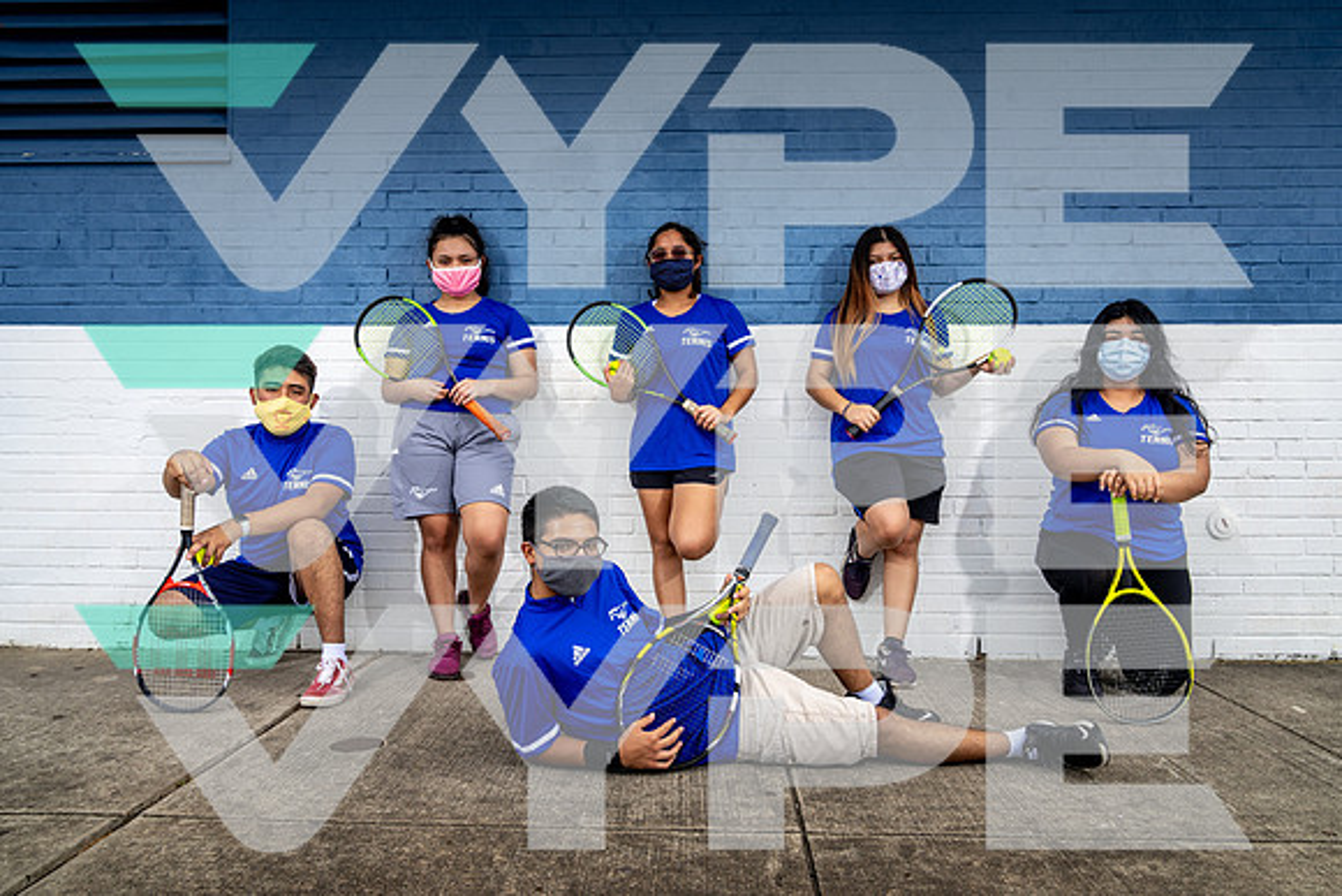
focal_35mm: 26
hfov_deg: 69.3
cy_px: 448
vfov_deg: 49.5
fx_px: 972
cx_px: 671
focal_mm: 26
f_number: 8
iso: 100
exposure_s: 1/125
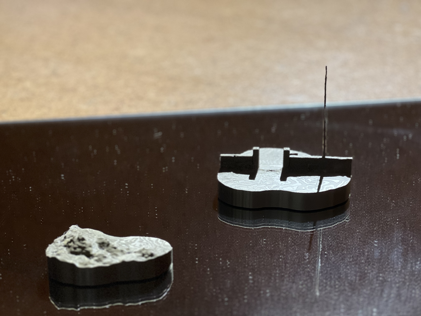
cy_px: 158
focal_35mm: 77
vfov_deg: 19.1
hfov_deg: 25.3
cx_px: 210
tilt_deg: -23.2
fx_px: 936
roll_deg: +0.3
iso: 400
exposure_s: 1/36
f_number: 2.8
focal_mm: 9
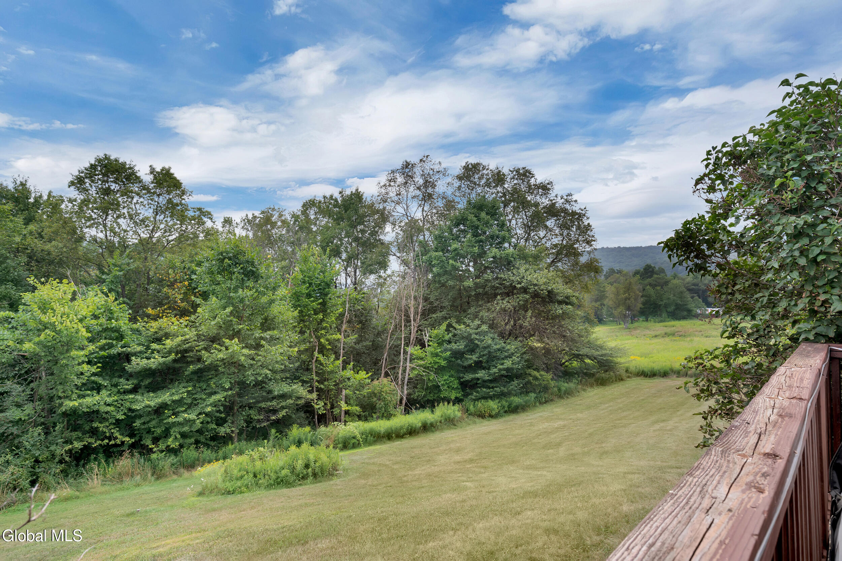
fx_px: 468
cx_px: 421
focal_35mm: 20
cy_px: 280
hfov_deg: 84.0
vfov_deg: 61.9
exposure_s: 1/400
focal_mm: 20
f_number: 9
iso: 250
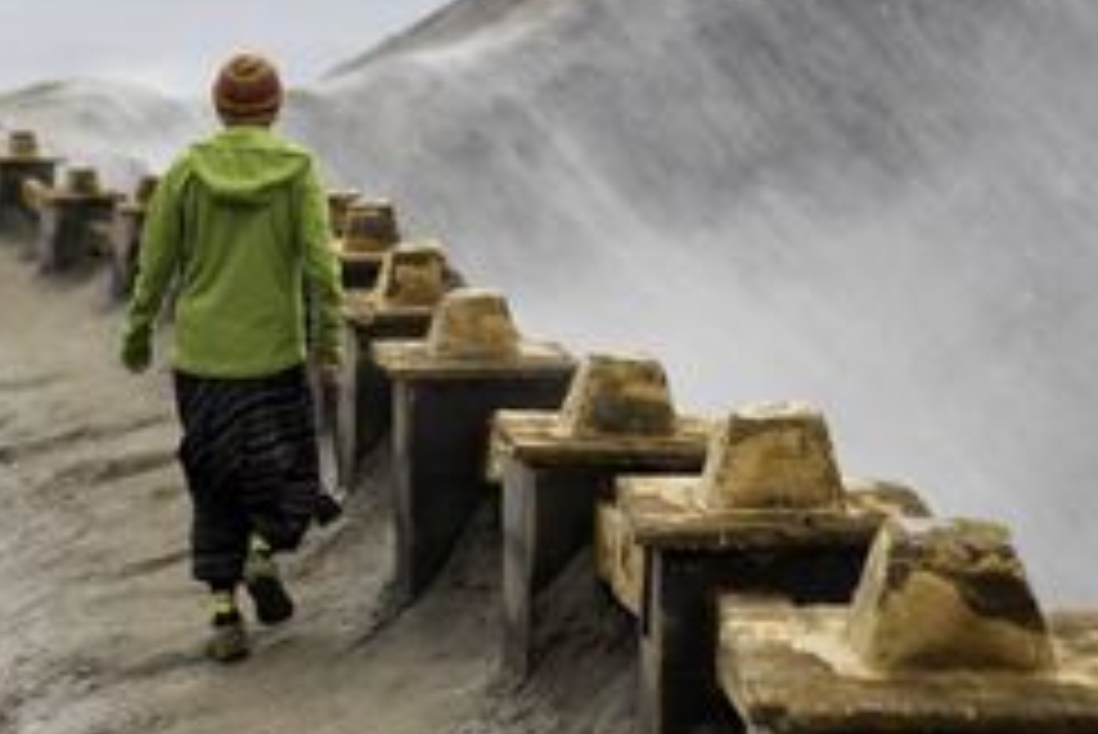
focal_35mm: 147
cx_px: 162
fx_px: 4486
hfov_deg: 13.9
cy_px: 173
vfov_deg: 9.3
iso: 200
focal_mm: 35
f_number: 2
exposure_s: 1/8000
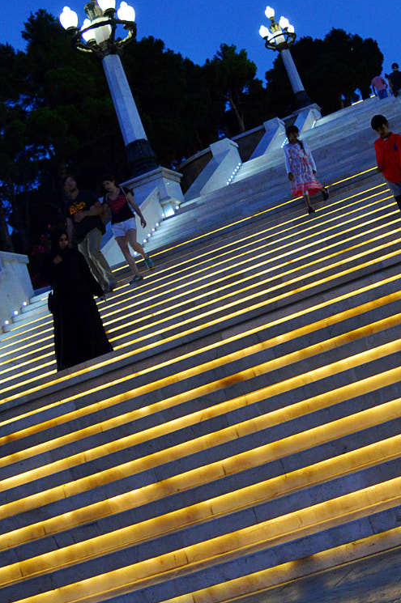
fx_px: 971
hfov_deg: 23.1
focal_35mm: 58
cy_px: 150
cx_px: 301
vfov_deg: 33.8
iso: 800
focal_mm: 18
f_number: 3.5
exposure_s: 1/60
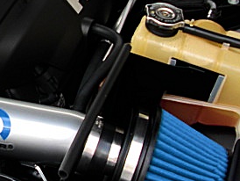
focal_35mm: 84
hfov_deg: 22.1
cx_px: -21
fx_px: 583
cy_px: 34
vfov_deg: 17.4
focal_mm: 6.3
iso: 50
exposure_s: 1/125
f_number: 2.8
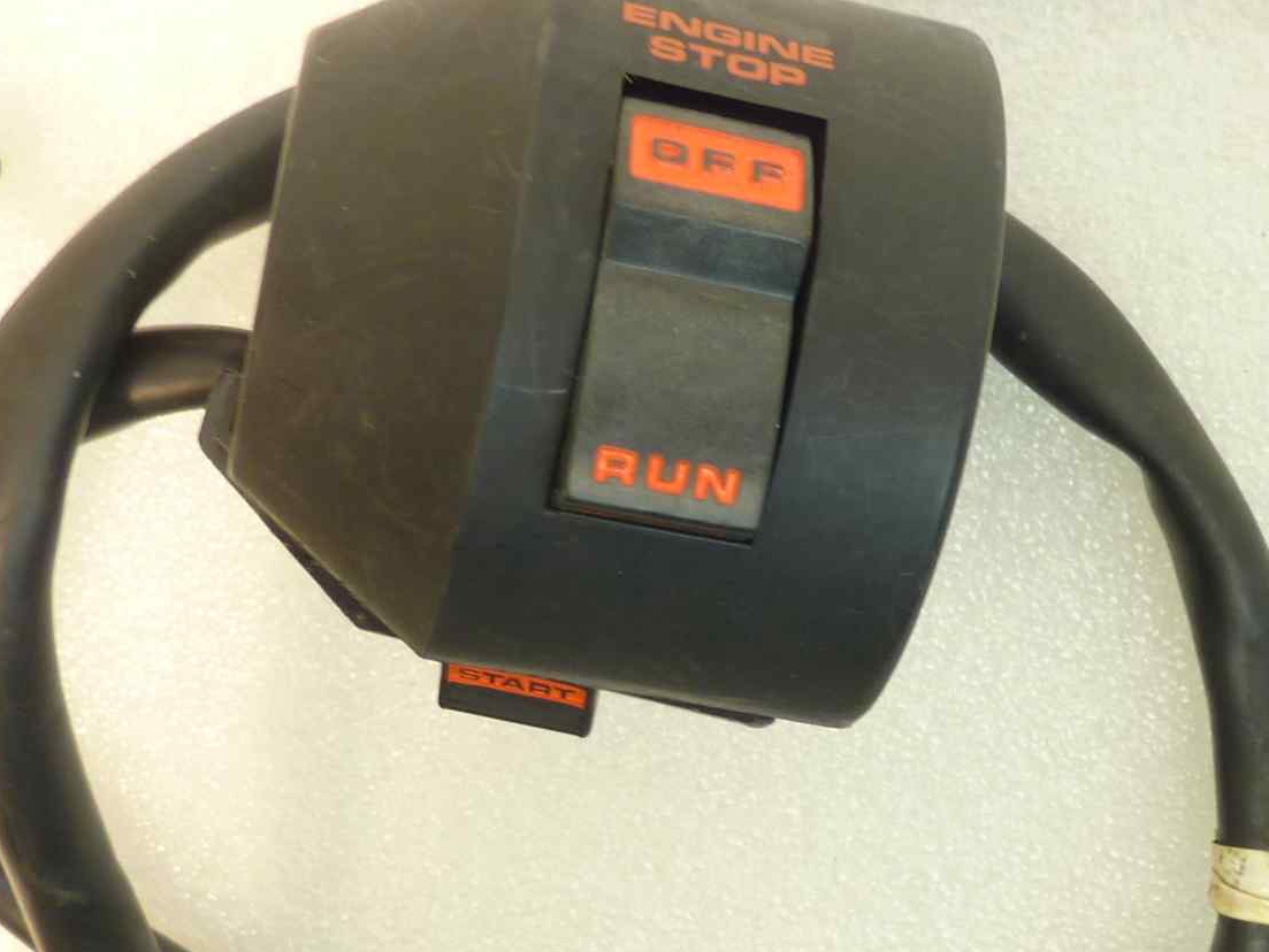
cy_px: 716
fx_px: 2127
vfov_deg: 25.0
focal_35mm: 58
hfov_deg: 33.1
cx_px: 763
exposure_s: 1/15
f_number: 3.3
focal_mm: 4.1
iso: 80
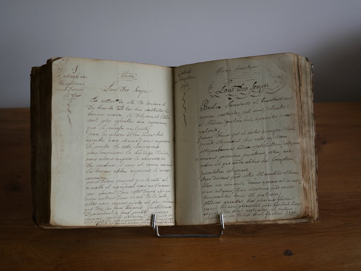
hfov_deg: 31.7
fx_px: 636
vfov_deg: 24.0
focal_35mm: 61
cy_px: 134
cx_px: 183
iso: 250
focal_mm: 30
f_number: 2.8
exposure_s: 1/60
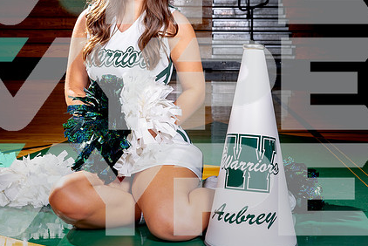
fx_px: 736
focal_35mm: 72
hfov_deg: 28.0
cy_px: 73
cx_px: 168
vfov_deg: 18.9
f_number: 8
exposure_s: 1/160
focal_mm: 48
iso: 125
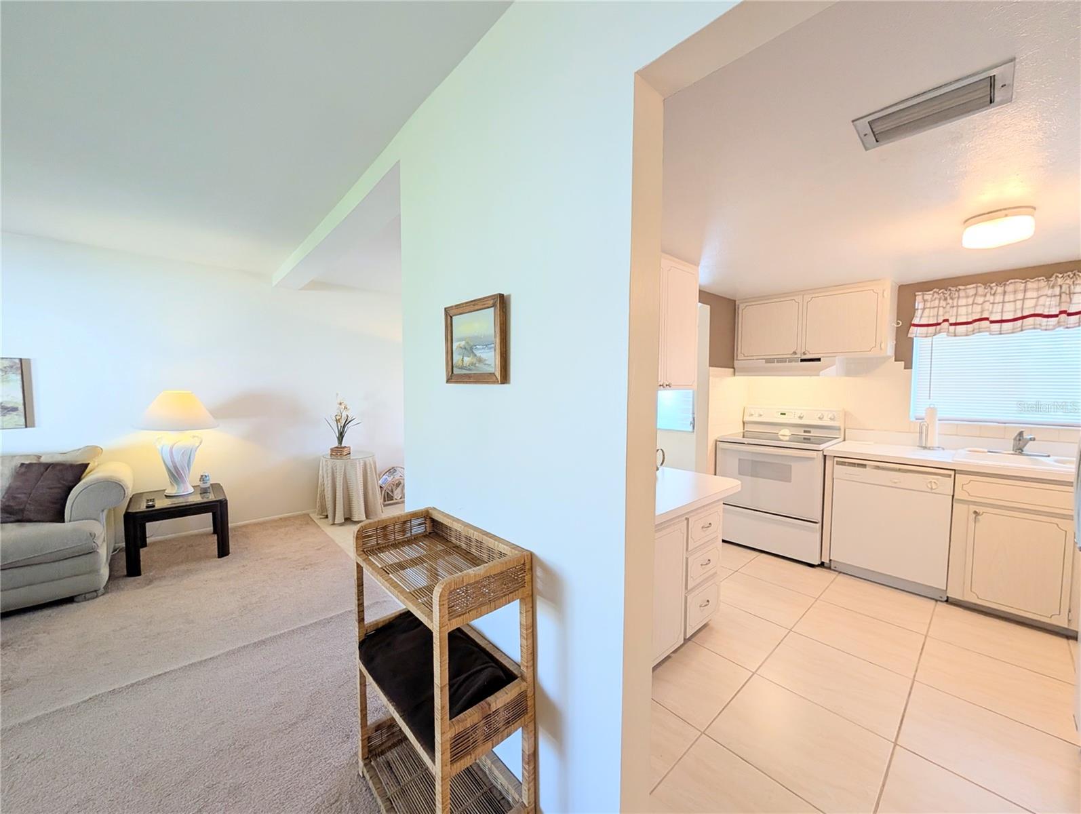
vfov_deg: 94.6
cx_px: 540
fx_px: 375
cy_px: 407
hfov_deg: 110.5
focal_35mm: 12
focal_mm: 2.02
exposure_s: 1/120
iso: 94
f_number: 1.7
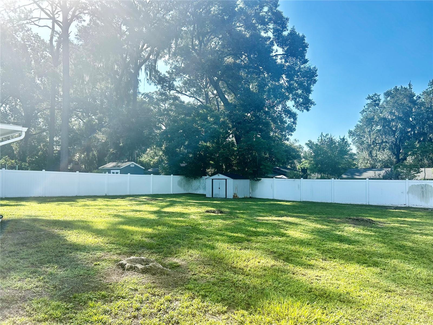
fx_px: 325
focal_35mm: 26
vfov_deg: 53.1
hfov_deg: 67.3
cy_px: 162
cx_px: 216
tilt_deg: +1.5
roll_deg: +0.8
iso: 50
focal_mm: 5.7
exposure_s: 1/2353
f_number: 1.5
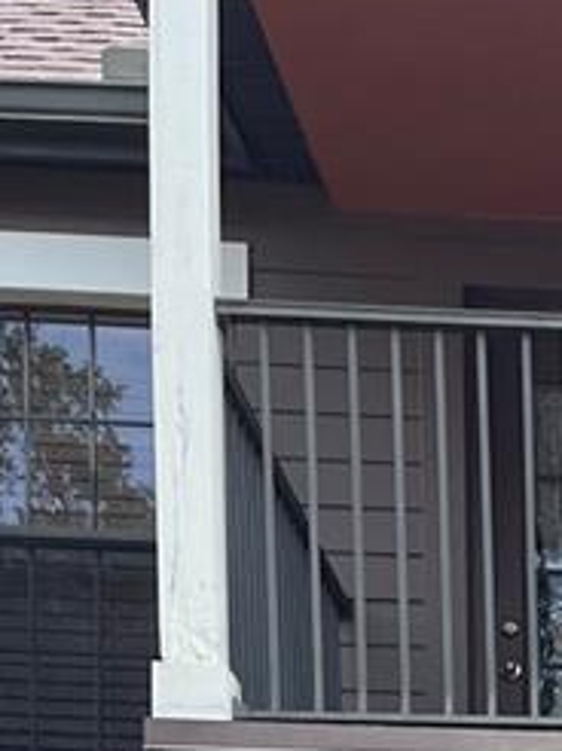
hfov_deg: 10.7
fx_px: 2754
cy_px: 1551
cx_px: 1130
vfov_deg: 13.2
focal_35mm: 127
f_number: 1.6
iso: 50
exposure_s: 1/1279
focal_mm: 5.1
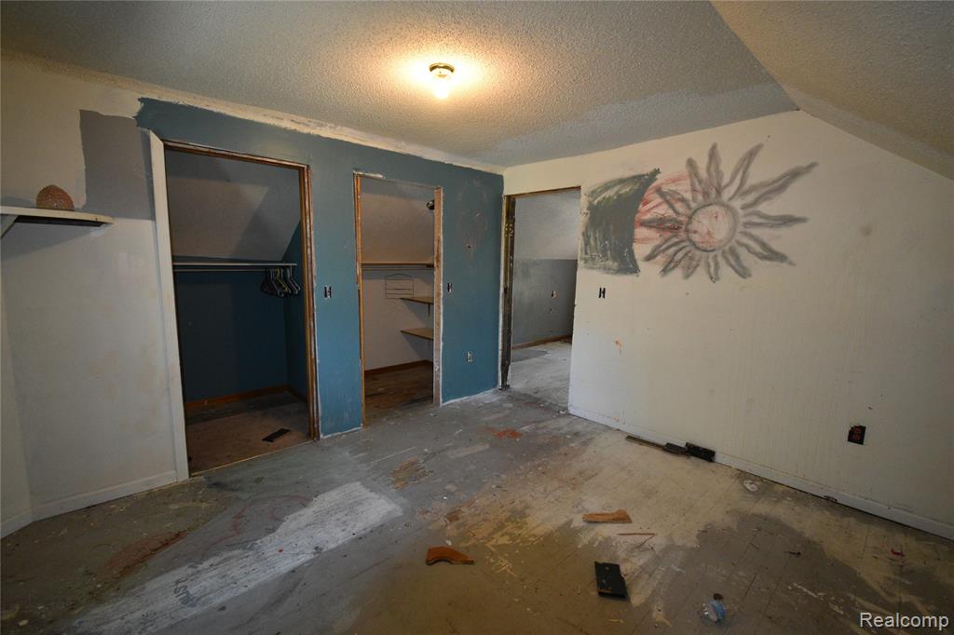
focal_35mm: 15
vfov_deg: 77.3
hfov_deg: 100.4
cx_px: 477
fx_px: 397
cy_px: 318
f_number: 4.5
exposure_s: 1/60
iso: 1600
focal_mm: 10
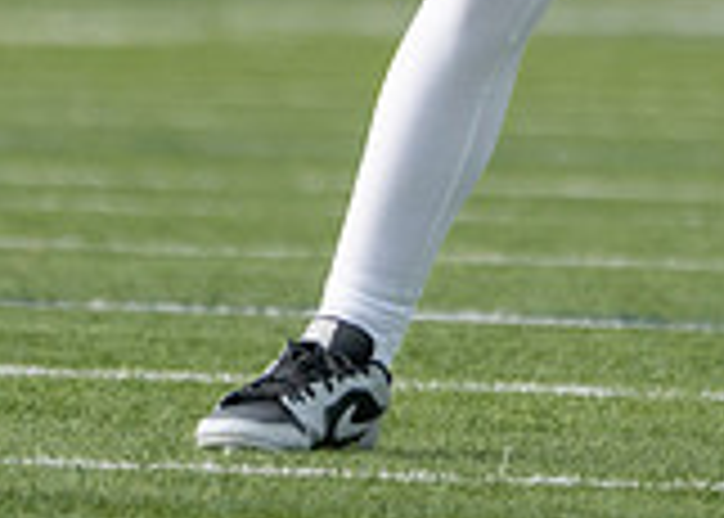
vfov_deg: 0.7
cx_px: 816
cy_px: -345
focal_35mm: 2170
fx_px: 44620
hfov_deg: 0.9
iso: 320
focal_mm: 400
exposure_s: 1/1250
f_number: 5.6
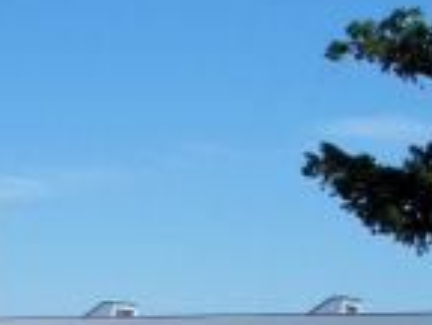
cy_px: 359
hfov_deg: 16.3
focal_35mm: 119
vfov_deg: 12.3
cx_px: 48
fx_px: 1486
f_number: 4.6
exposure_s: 1/800
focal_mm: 6.8
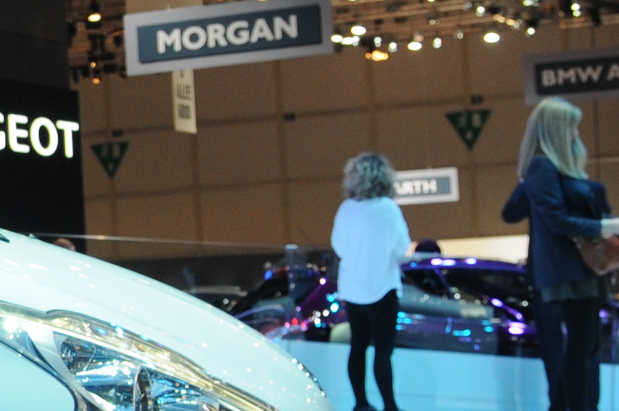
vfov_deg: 9.3
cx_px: -615
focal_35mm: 147
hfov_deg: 12.4
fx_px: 2524
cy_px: 213
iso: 400
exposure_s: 1/125
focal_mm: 22
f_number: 5.6
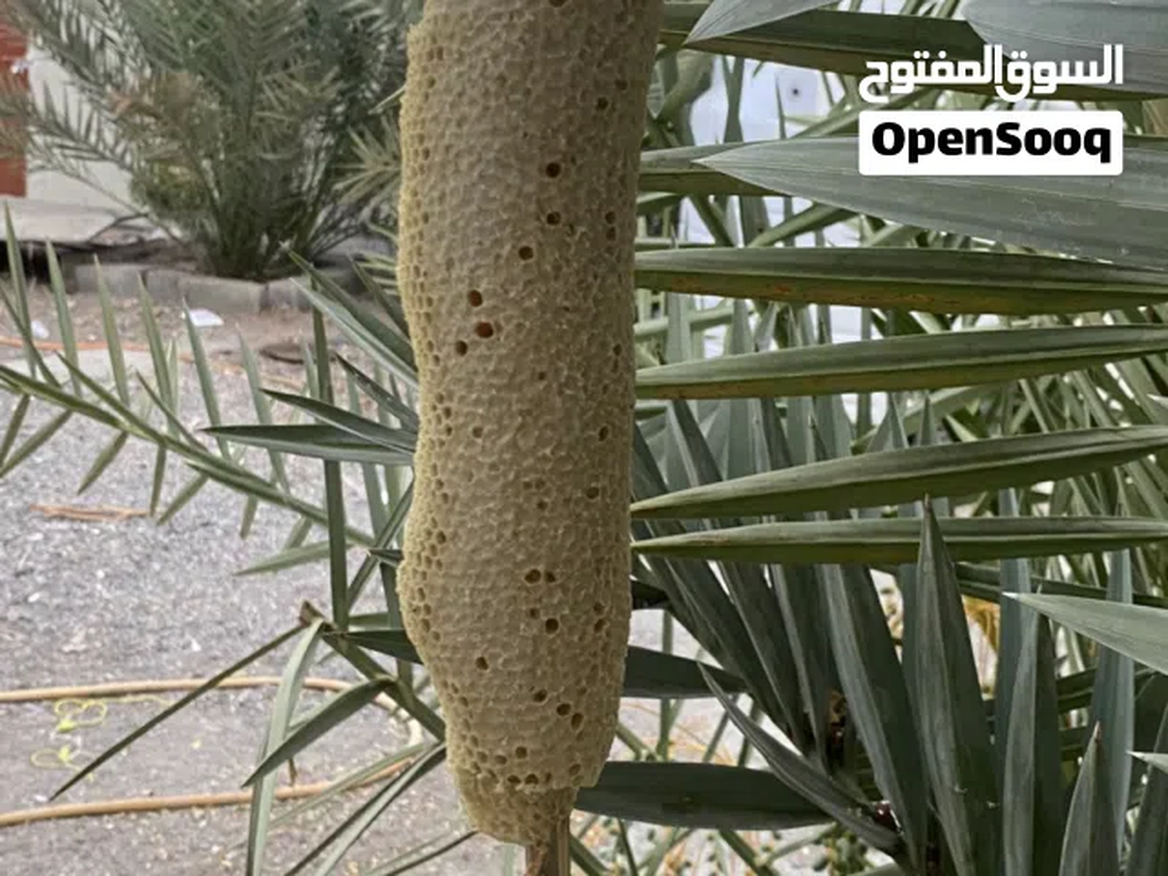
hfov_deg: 67.3
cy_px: 438
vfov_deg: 53.1
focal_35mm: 26
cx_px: 584
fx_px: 877
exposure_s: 1/99
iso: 125
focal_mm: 4.25
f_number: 1.8
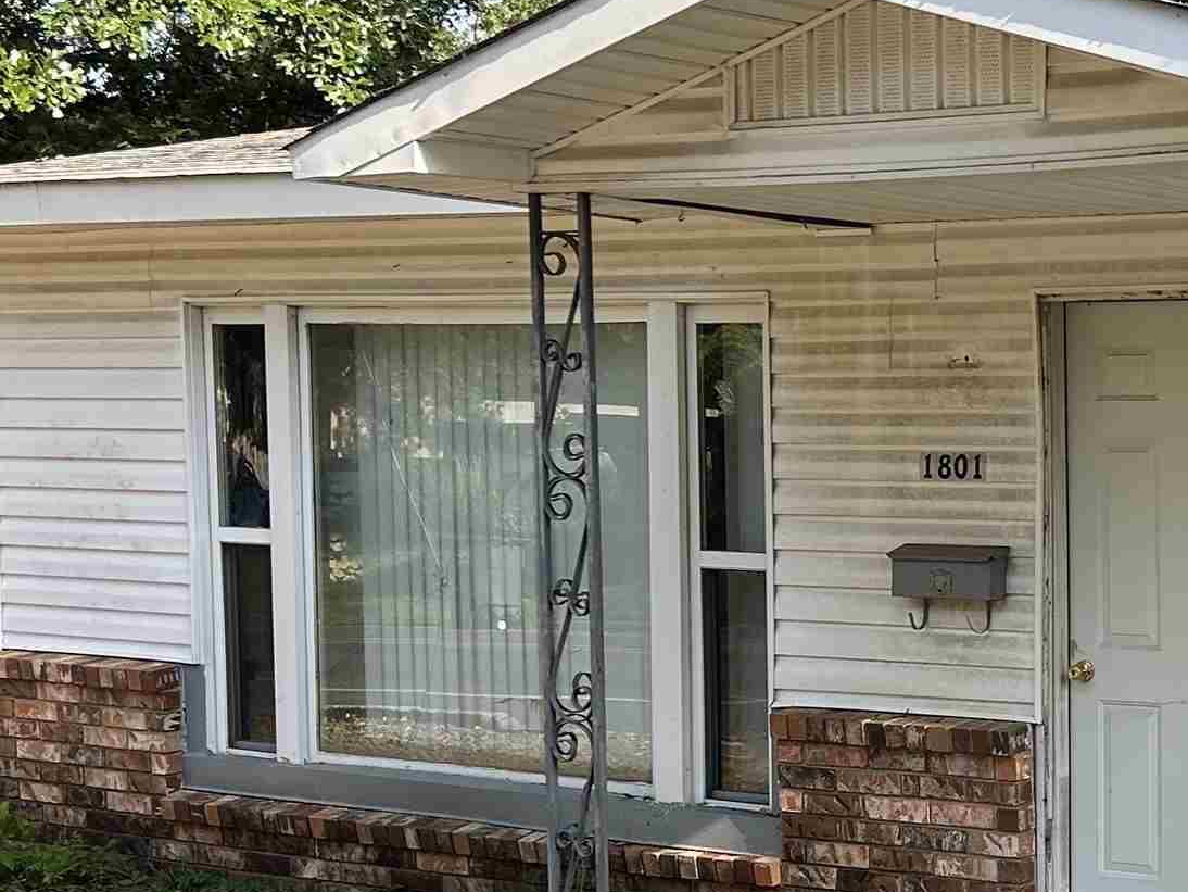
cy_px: 558
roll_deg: +0.1
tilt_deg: -5.3
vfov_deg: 20.1
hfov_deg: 24.3
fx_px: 2506
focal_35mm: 73
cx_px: 1407
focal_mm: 5.7
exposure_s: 1/758
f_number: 1.5
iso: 50
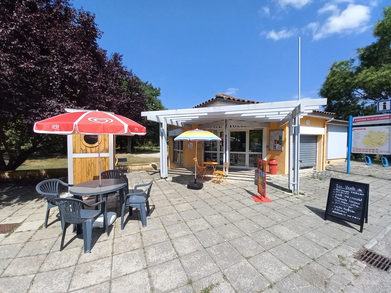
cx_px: 196
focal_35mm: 13
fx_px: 147
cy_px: 146
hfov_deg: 106.2
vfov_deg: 89.9
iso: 40
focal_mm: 1.42
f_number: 2.2
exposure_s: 1/1221
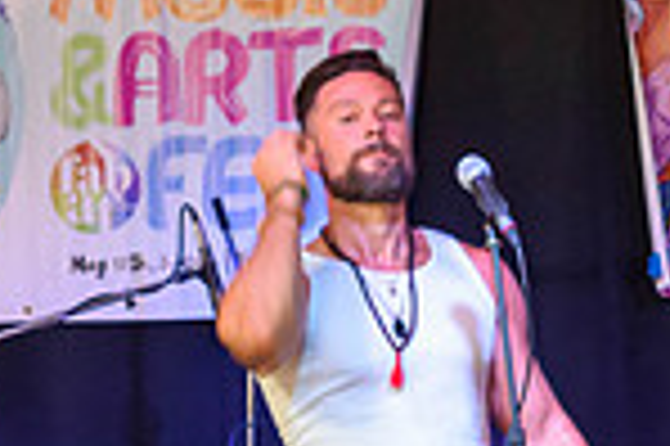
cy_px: 651
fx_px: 5968
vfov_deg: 4.3
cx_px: 553
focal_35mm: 321
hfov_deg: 6.4
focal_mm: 55
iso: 1600
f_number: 5.6
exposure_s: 1/60
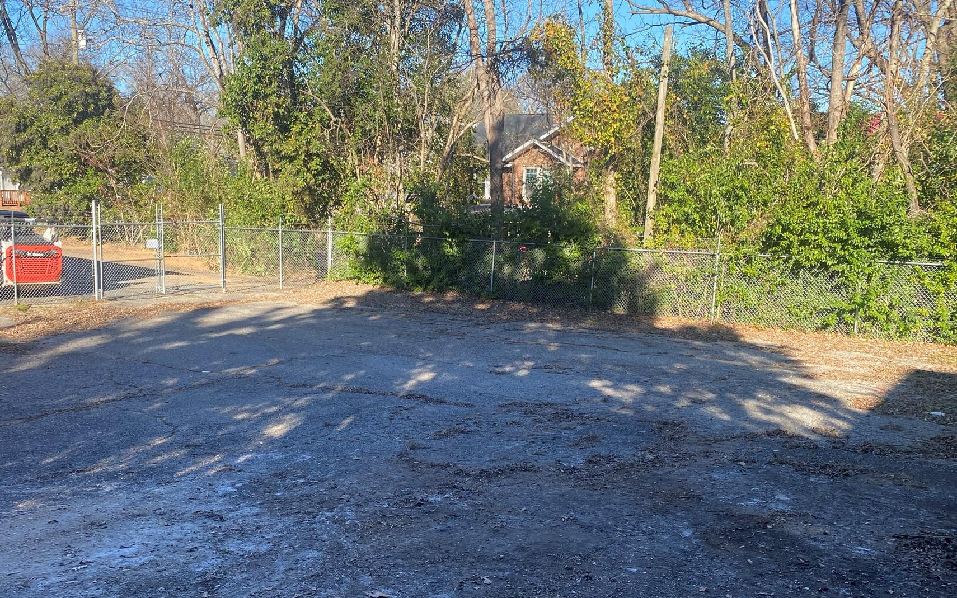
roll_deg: -2.2
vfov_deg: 38.3
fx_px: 861
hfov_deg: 58.1
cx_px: 447
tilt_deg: -9.8
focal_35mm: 33
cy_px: 332
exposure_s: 1/816
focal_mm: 4.25
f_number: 1.8
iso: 32
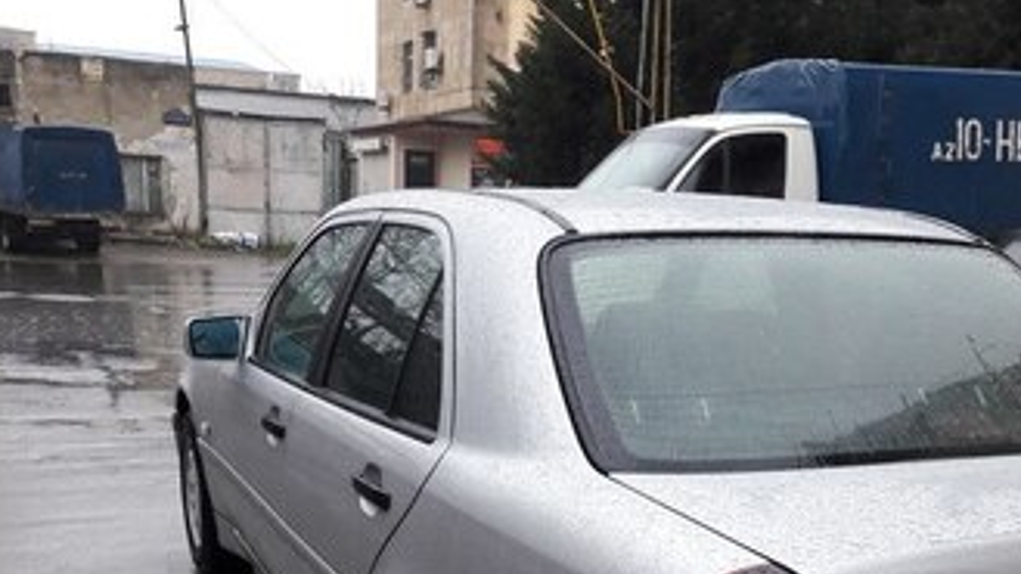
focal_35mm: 46
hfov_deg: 44.5
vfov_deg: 24.0
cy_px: 658
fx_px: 1245
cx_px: 568
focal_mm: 3.7
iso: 64
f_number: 1.9
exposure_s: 1/100
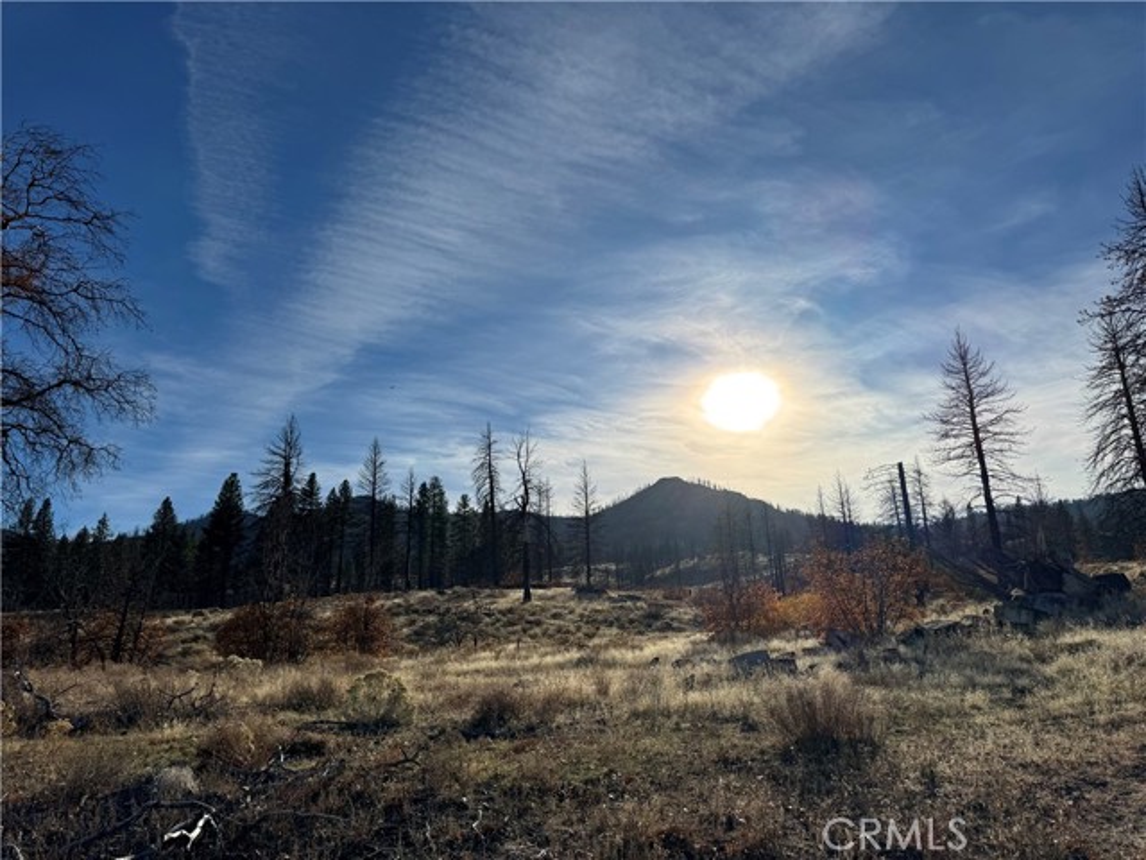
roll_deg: +1.4
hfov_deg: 71.6
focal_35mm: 24
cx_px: 573
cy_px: 430
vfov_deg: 56.8
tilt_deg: +16.2
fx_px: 795
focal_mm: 6.76
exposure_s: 1/12346
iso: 80
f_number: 1.78
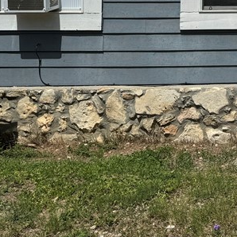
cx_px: 352
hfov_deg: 20.4
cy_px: -44
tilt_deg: +0.0
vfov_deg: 22.0
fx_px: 565
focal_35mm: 73
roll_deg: +0.0
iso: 80
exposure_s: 1/9009
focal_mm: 6.76
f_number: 1.78
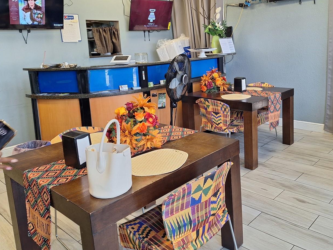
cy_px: 93
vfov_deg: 46.4
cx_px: 211
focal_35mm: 30
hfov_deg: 59.1
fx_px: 289
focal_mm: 5.54
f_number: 1.8
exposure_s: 1/40
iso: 64
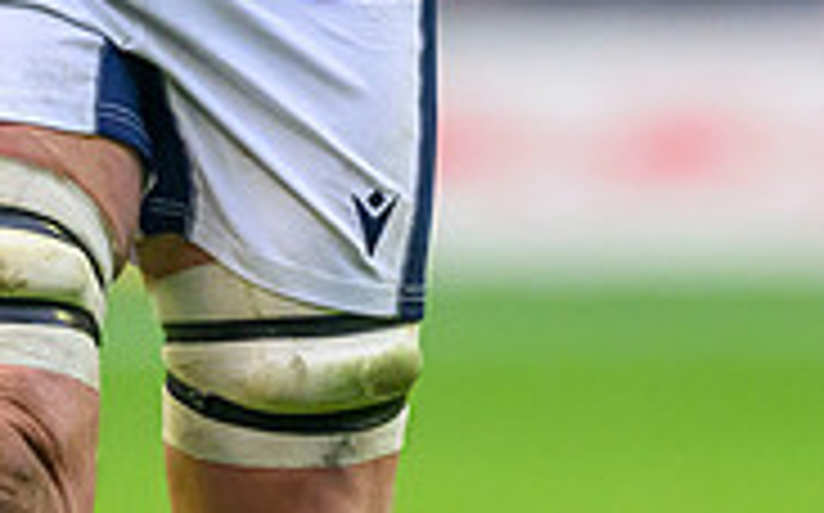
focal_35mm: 2328
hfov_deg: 0.9
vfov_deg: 0.6
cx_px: 246
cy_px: -451
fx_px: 52231
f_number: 4
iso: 5000
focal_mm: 560
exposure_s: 1/1250
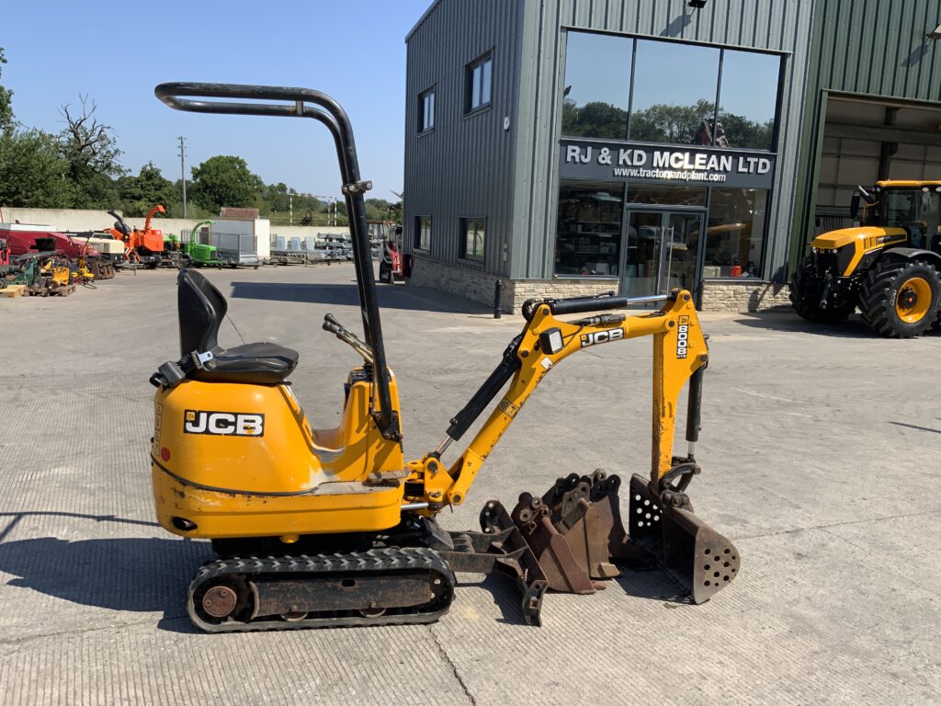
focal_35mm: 29
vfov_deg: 48.2
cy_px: 353
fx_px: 788
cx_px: 470
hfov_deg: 61.7
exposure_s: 1/1730
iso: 16
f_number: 1.8
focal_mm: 3
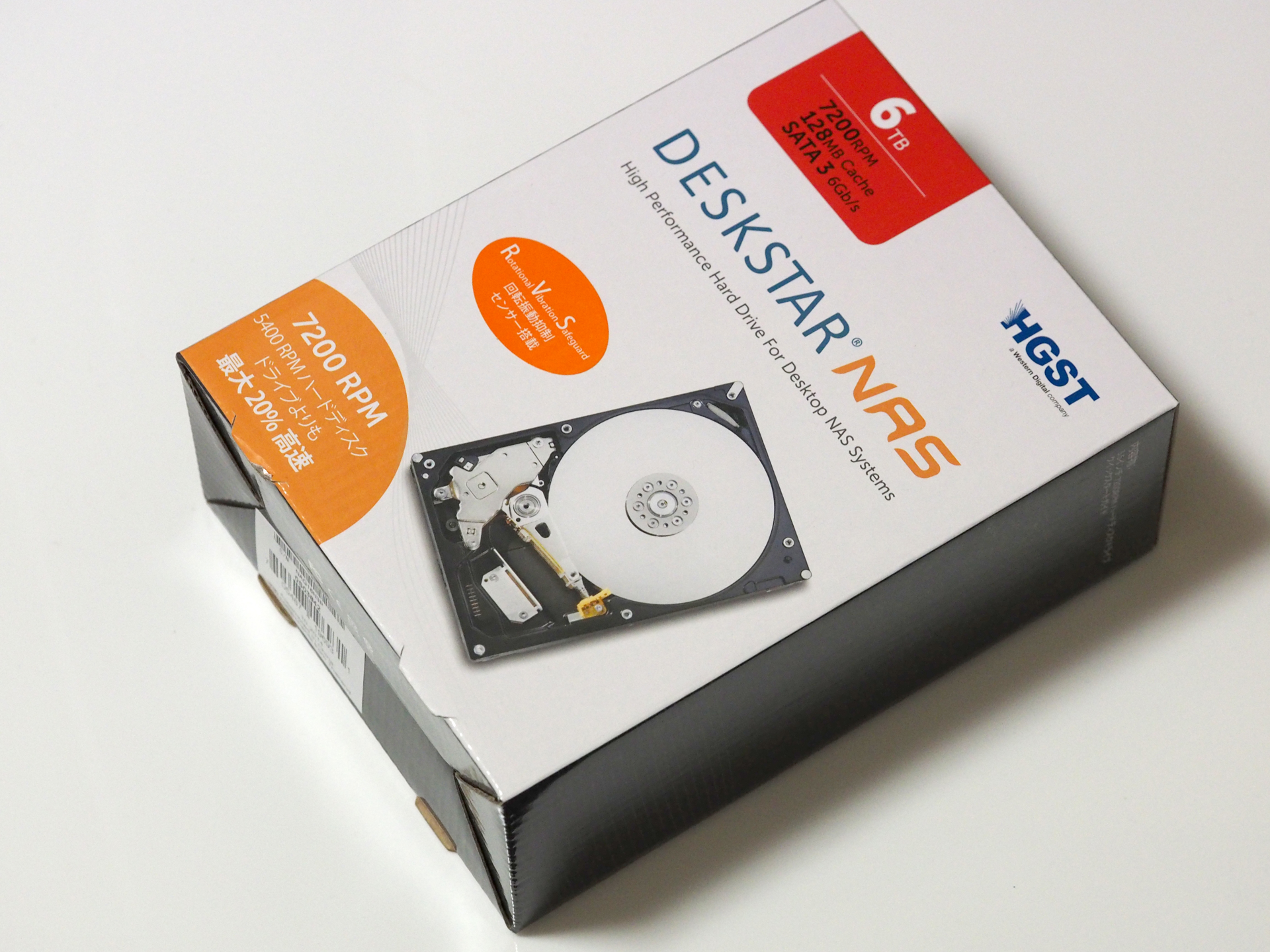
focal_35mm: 120
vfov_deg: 12.3
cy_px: 476
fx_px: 4403
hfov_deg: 16.4
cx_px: 635
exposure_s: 1/60
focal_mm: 60
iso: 1600
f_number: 4
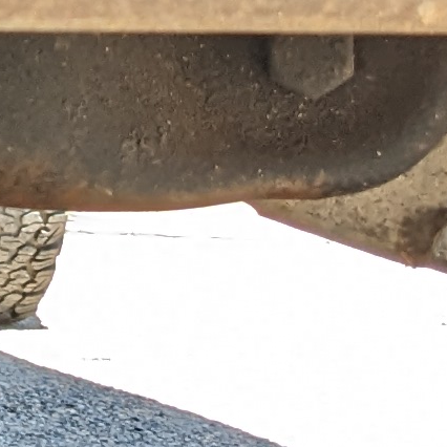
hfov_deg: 7.6
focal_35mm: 226
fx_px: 3302
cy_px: -296
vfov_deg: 7.6
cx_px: -251
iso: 45
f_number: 1.73
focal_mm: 4.38
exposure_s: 1/326
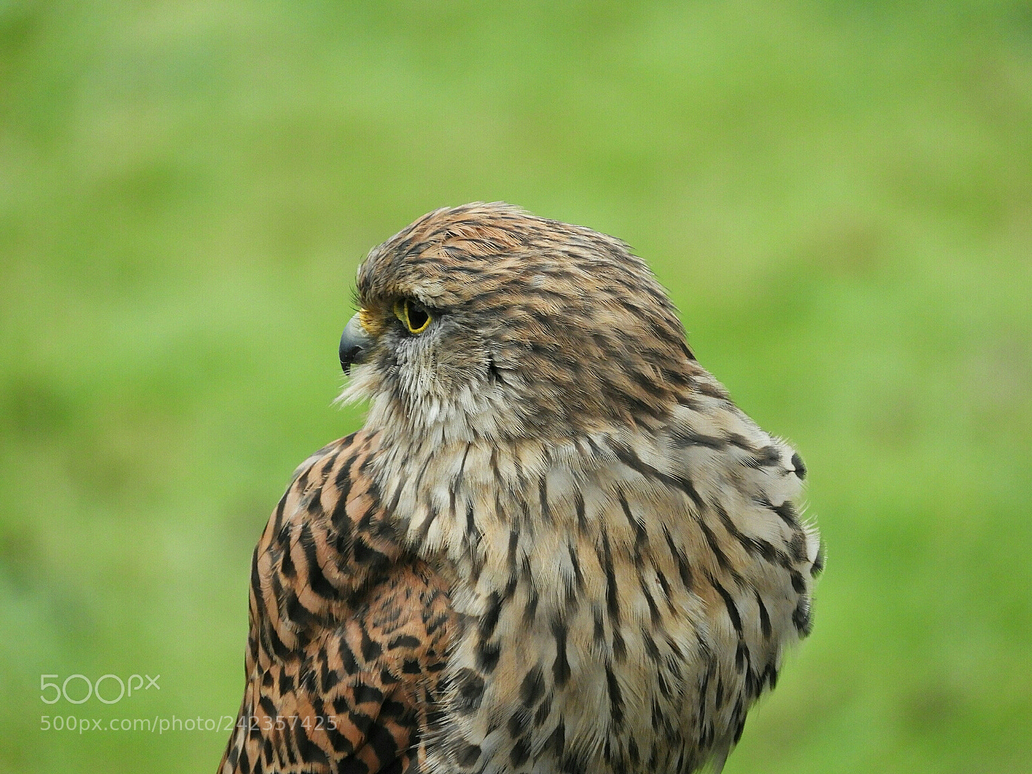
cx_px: 516
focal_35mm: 800
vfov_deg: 1.9
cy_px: 387
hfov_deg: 2.5
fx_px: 23850
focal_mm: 143.3
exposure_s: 1/100
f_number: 5.6
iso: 400
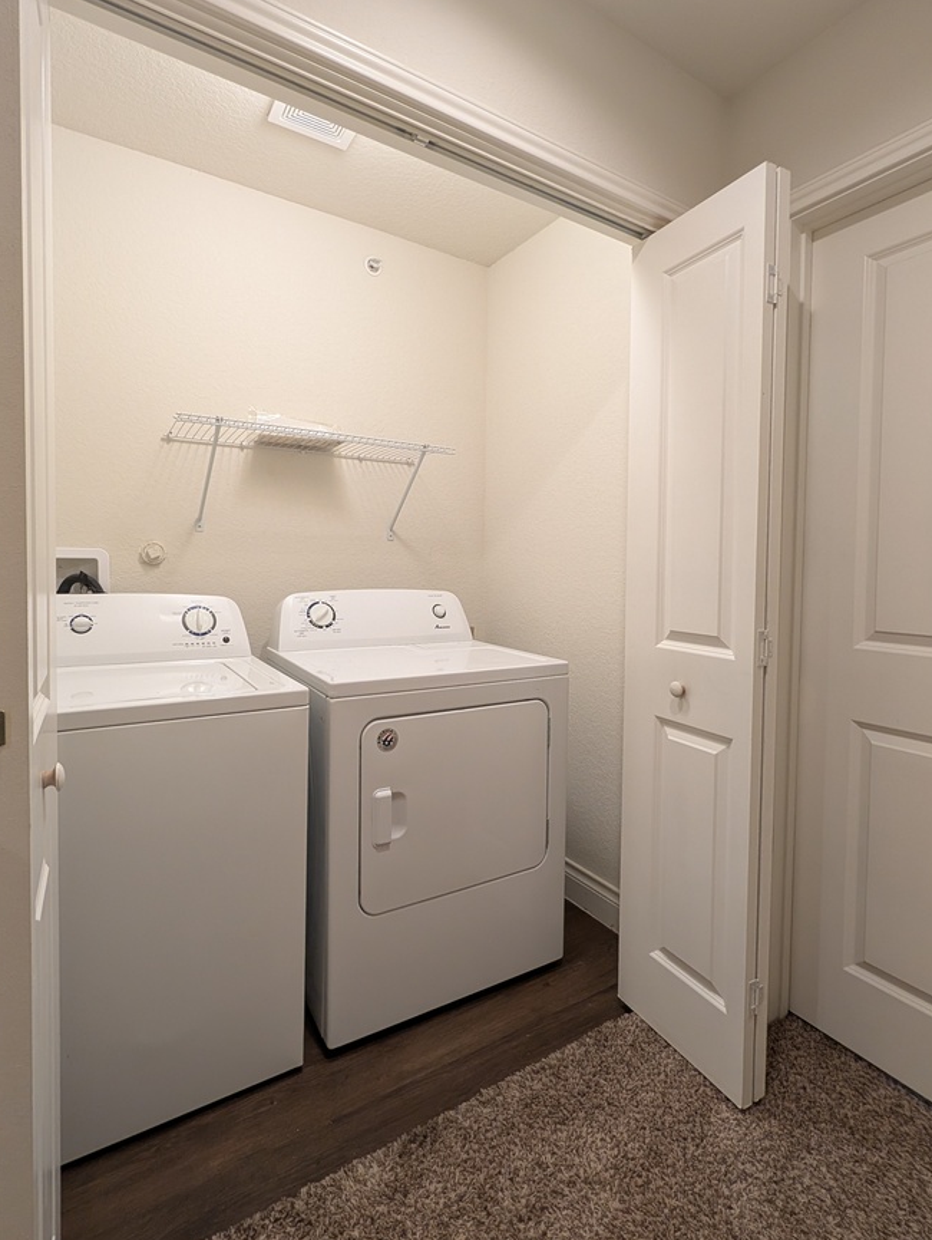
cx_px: 428
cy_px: 581
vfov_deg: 98.0
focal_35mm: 15
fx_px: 537
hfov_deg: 81.7
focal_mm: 2.02
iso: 158
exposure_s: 1/60
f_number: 1.7
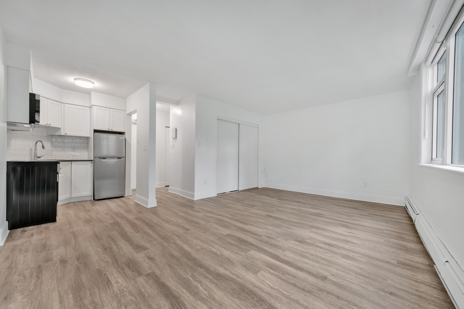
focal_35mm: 14
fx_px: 180
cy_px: 154
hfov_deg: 104.3
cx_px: 232
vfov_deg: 81.2
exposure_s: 1/40
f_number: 4.5
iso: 400
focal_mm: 14
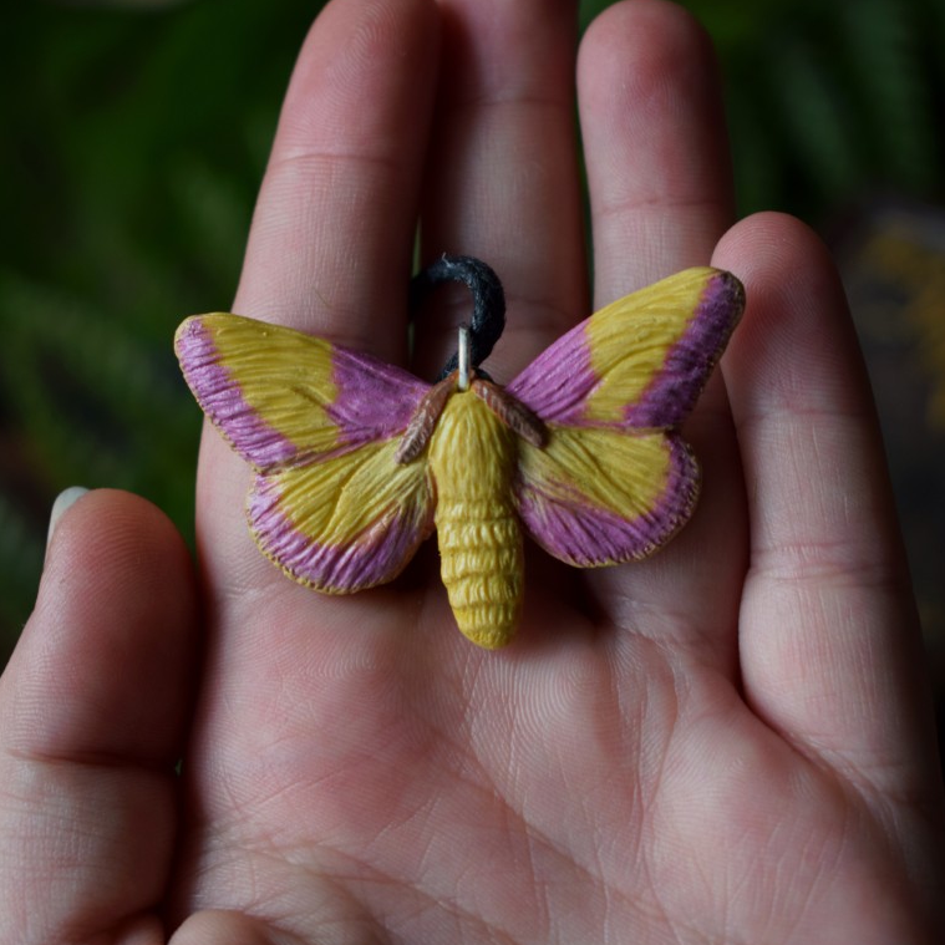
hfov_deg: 19.5
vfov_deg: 19.5
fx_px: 2749
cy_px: 463
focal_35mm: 89
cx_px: 474
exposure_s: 1/125
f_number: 5.3
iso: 400
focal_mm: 46
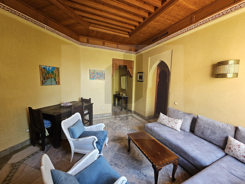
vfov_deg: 89.9
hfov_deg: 106.2
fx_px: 92
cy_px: 92
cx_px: 122
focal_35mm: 13
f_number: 2.2
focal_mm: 2.2
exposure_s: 1/60
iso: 200
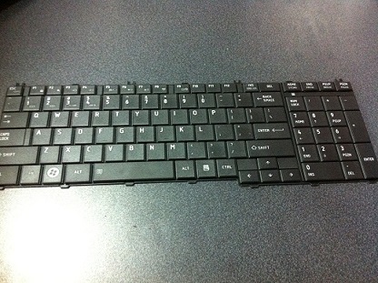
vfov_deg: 40.6
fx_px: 382
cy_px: 142
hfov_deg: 52.7
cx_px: 189
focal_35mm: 35
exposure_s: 1/15
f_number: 2.8
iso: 640
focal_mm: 3.85
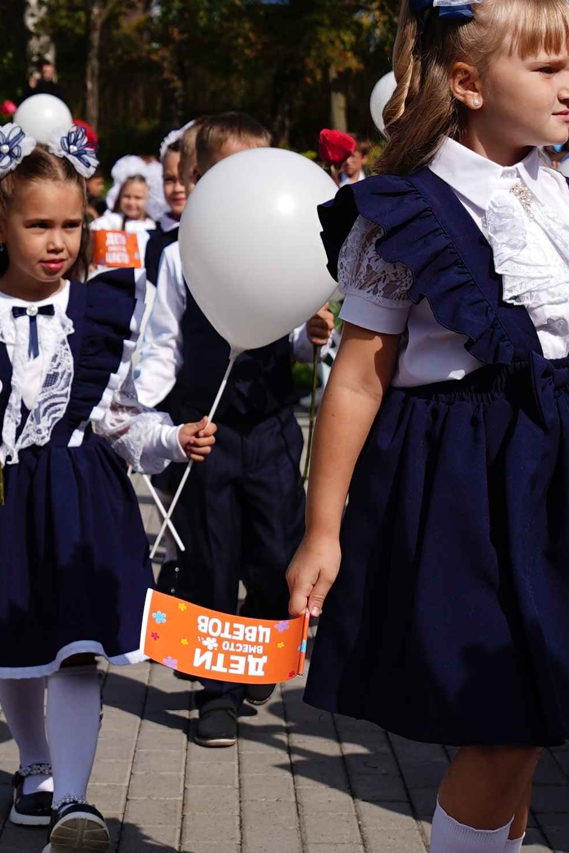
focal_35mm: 93
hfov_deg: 14.6
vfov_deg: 21.8
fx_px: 2204
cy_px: 282
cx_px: 80
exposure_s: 1/1250
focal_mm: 24
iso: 80
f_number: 4
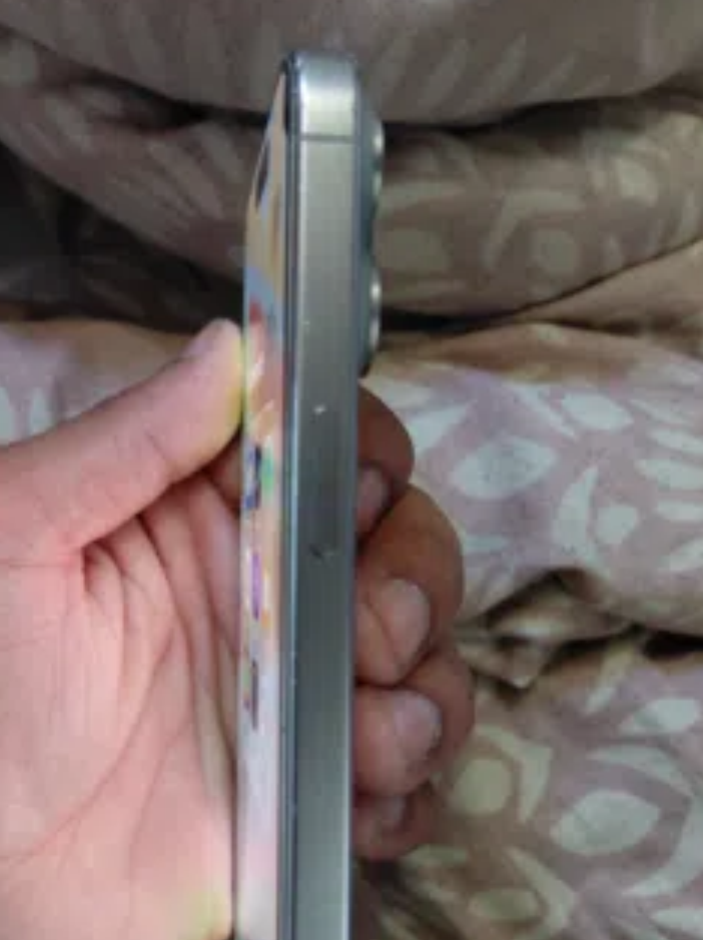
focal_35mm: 32
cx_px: 267
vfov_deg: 56.8
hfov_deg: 43.8
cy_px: 508
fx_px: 868
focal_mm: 4.69
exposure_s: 1/33.4
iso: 400
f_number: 1.8
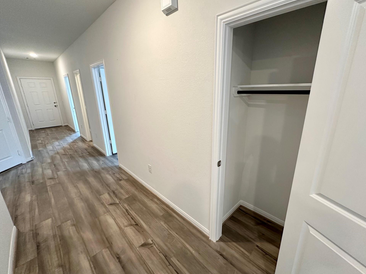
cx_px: 195
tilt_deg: -15.5
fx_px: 159
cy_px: 134
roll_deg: +0.3
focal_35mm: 15
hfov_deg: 98.0
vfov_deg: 81.8
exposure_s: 1/60
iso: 200
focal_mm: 2.22
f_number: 2.2
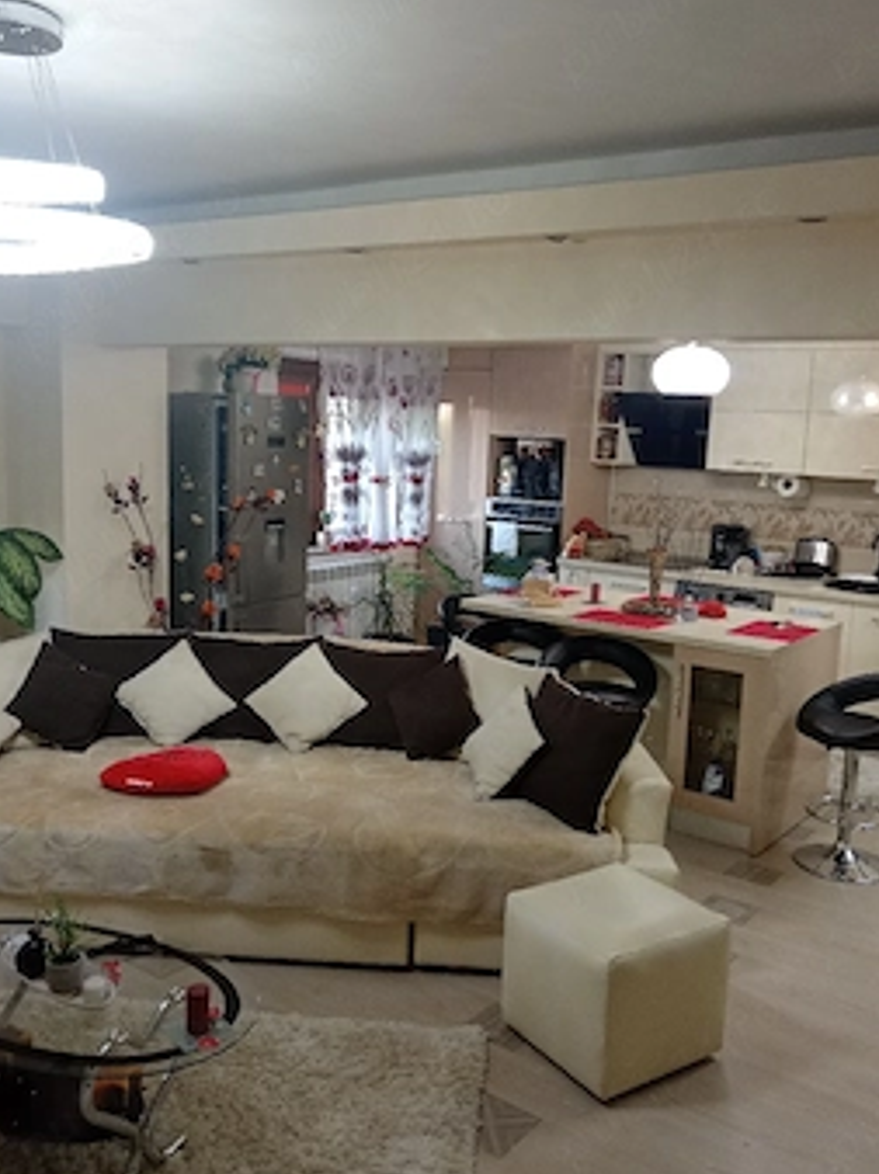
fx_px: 1085
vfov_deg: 56.8
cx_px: 469
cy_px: 580
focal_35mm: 32
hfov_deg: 44.1
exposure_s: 1/33.3
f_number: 1.9
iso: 680
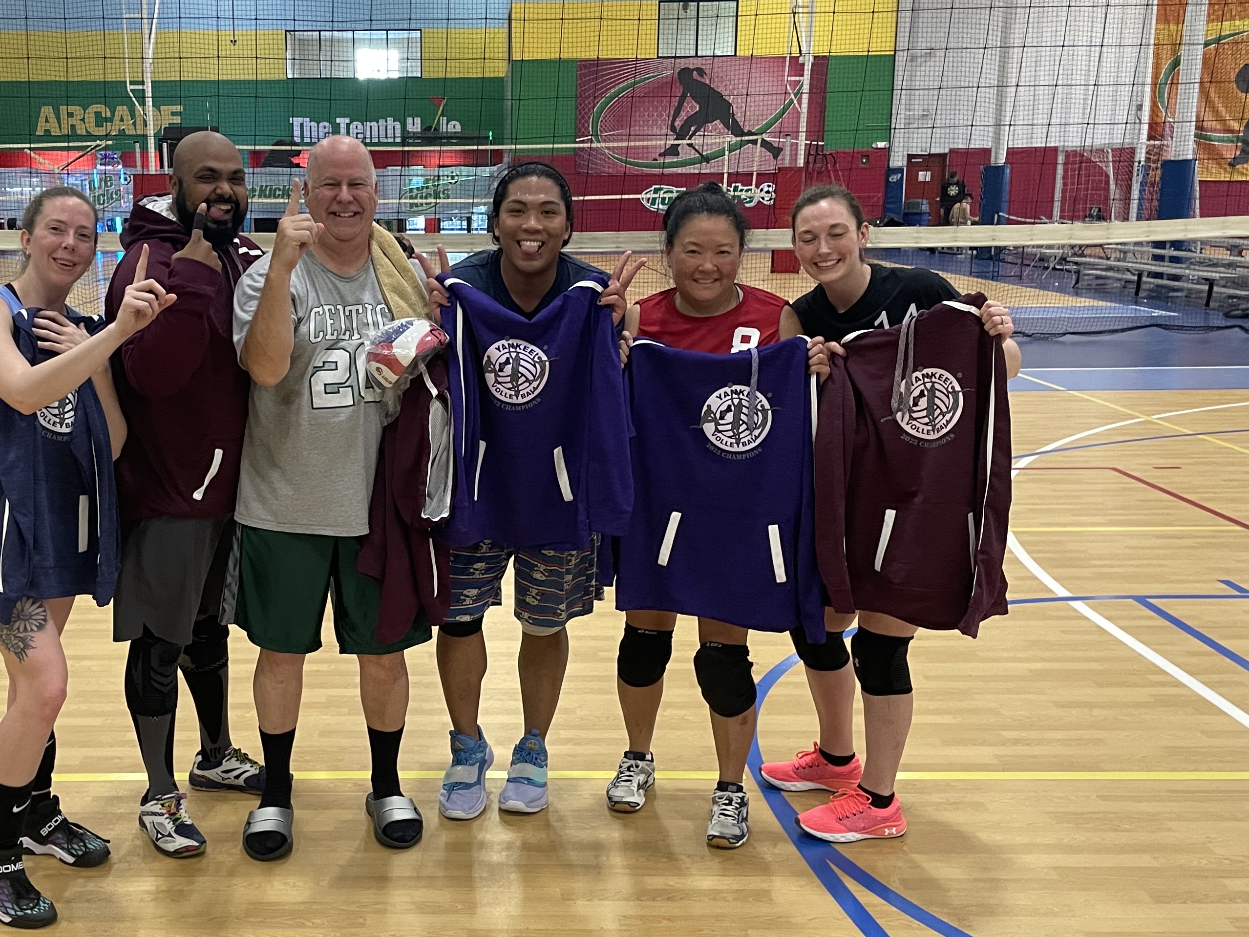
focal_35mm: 41
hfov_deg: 45.2
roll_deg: +0.1
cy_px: 509
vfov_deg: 35.1
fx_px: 1479
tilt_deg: -11.5
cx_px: 427
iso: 250
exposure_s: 1/60
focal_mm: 4.2
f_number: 1.6
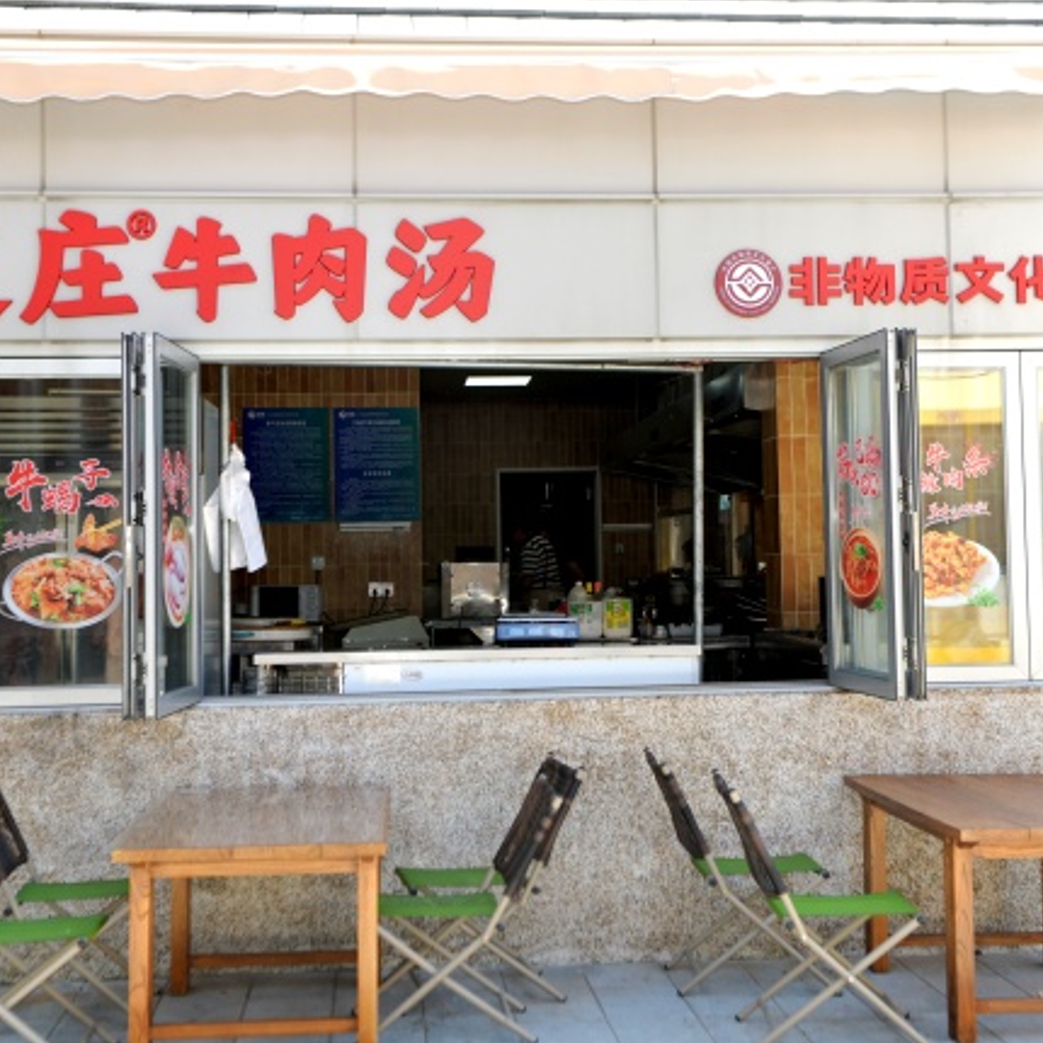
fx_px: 1602
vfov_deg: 36.1
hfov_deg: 36.1
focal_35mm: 47
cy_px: 511
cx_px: 531
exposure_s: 1/125
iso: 100
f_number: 5.6
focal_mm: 36
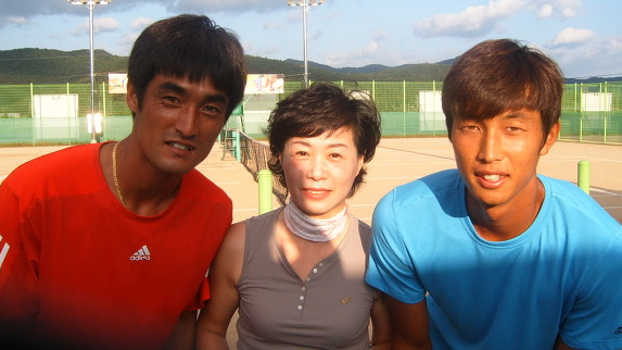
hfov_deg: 49.4
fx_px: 676
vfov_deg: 29.0
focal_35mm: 41
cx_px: 307
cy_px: 185
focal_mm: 6.2
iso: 63
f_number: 6
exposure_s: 1/180
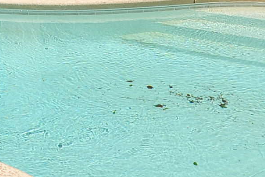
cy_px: -177
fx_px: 670
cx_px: -44
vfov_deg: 13.0
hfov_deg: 21.0
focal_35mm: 91
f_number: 14
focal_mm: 18
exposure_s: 1/320
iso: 320
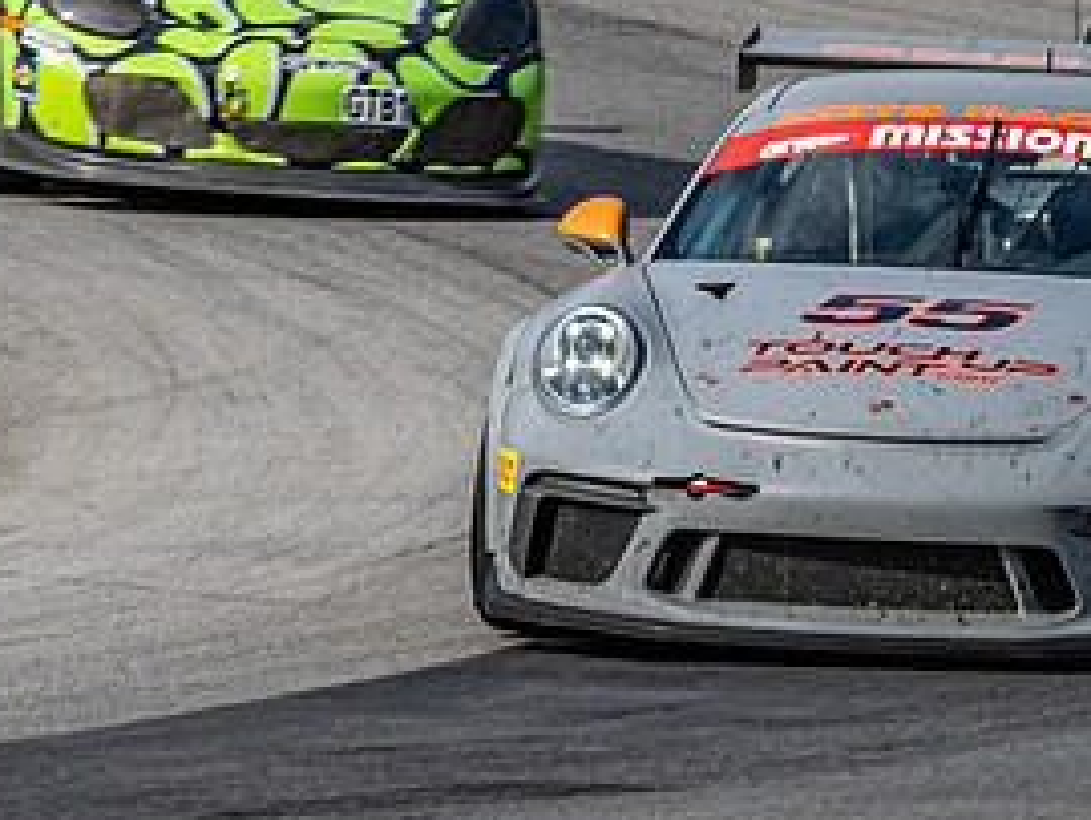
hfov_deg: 2.6
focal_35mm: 766
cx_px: 927
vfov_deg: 1.9
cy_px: 239
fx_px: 24164
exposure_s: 1/500
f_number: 14
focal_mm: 150
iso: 400
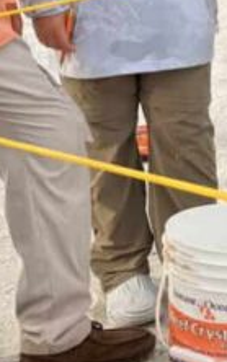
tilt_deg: -14.4
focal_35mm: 126
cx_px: 348
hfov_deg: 10.1
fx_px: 1246
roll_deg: +1.0
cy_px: 38
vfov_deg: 16.4
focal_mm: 6.76
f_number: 1.78
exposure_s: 1/1314
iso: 80
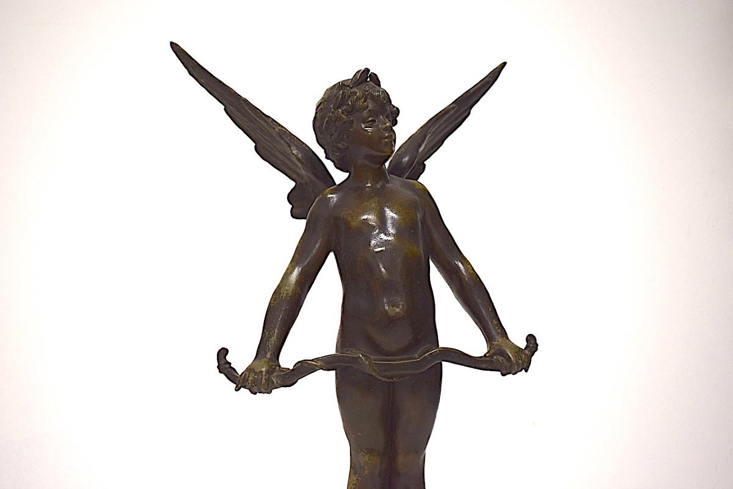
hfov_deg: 38.9
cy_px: 244
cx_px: 366
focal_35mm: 51
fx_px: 1039
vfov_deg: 26.5
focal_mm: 34
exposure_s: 1/100
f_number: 5
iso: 400
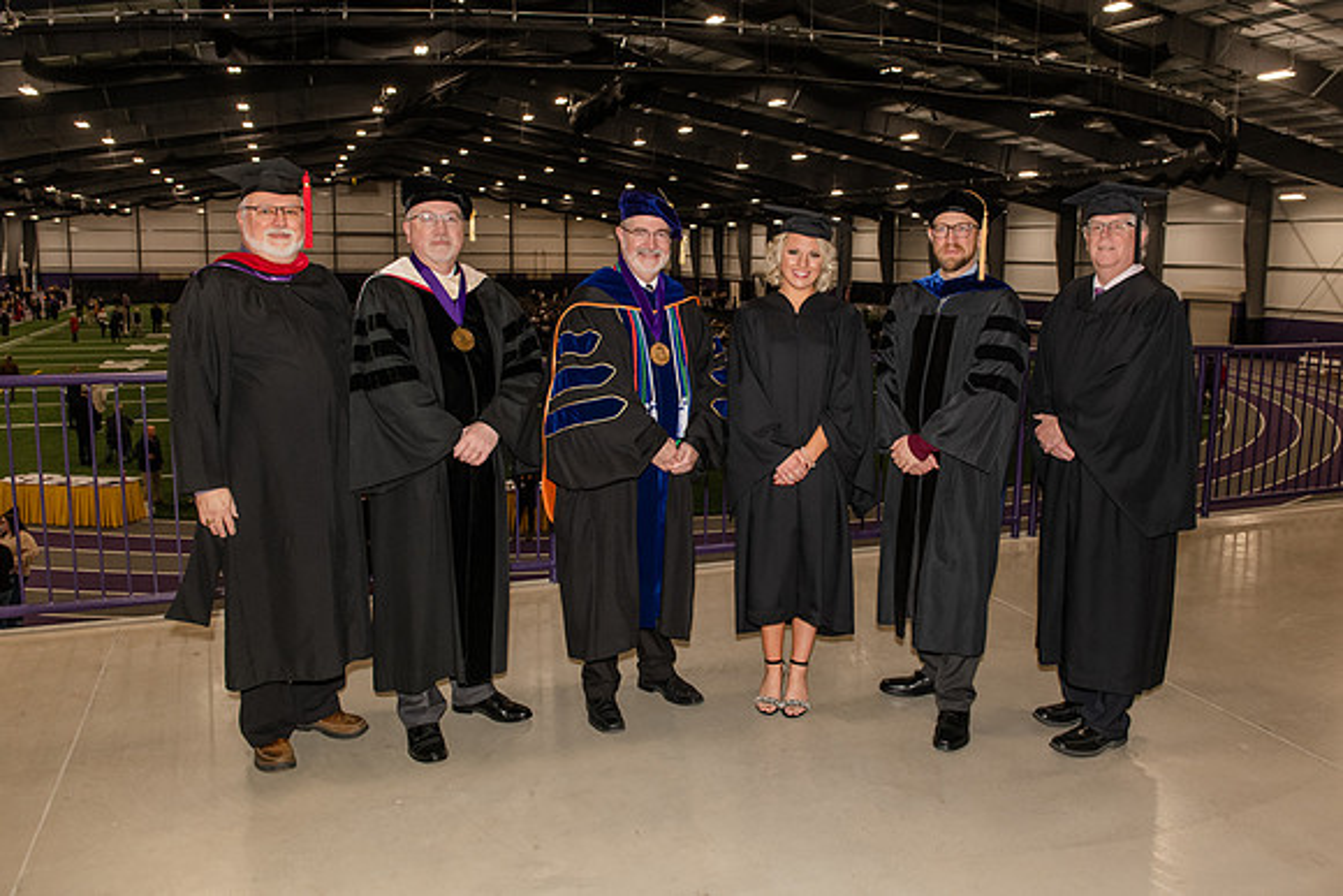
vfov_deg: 43.6
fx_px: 1119
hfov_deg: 61.9
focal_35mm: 30
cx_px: 708
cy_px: 403
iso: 1000
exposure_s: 1/160
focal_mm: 27
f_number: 5.6
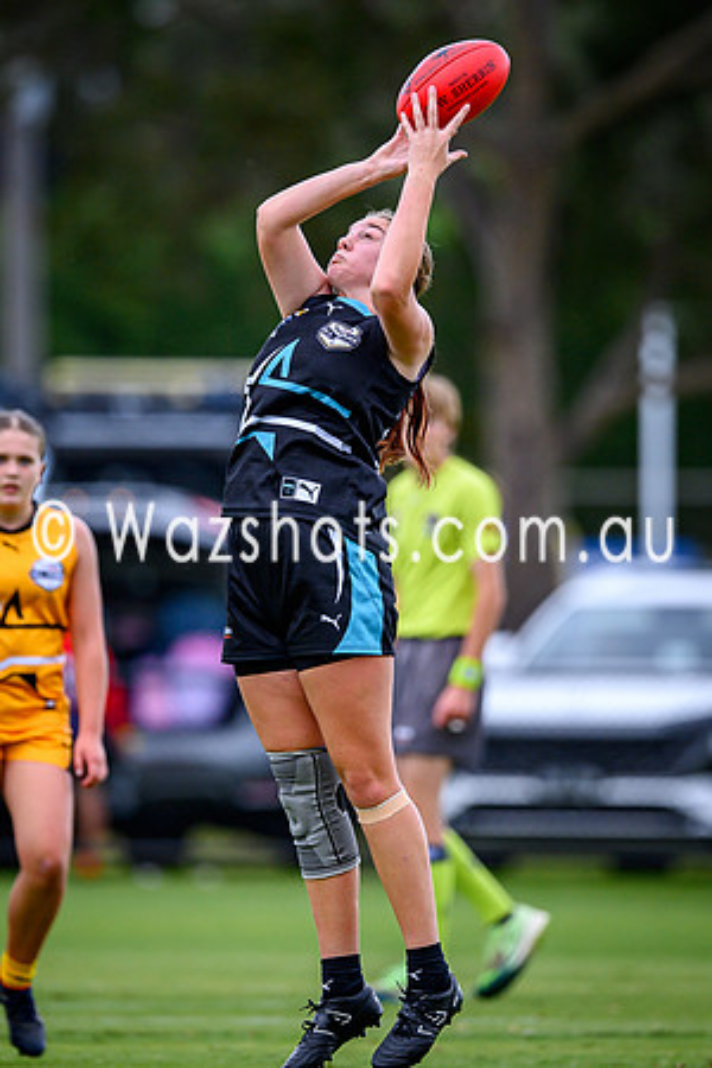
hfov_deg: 1.7
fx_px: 23565
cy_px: 502
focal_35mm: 794
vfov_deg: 2.6
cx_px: 350
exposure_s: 1/1600
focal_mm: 500
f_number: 4
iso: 900
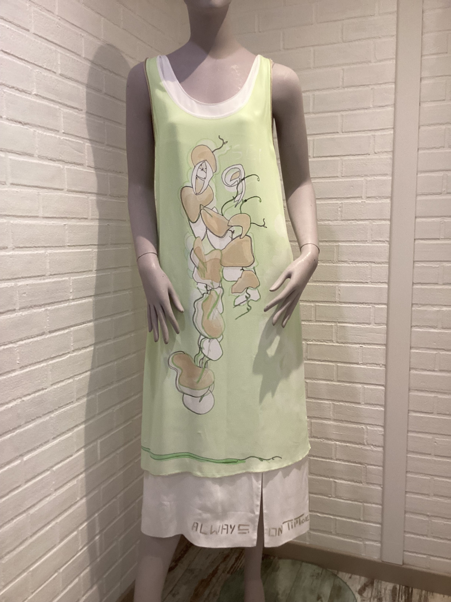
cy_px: 301
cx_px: 226
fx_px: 539
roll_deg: +1.4
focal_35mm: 31
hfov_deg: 45.4
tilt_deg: -8.1
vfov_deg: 58.4
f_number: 2.4
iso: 160
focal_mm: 3.3
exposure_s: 1/50
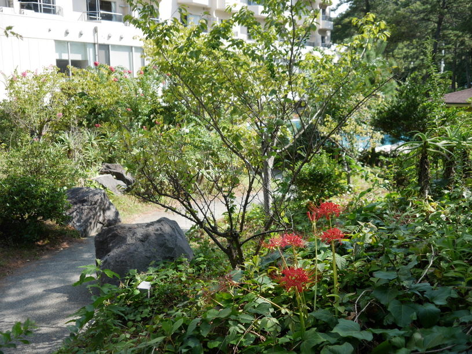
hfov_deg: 53.9
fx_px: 464
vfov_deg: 41.8
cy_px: 177
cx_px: 236
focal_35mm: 34
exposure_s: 1/1000
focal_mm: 17
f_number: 2.8
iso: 200
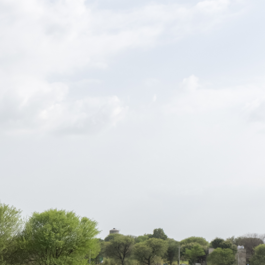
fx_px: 693
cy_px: 266
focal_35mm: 80
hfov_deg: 21.2
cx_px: 26
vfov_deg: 20.9
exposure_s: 1/3200
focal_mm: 20
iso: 125
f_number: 10
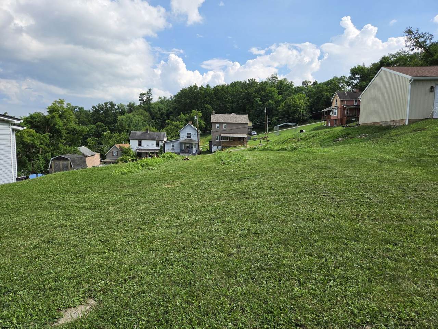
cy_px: 164
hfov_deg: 73.9
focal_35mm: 23
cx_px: 219
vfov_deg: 58.9
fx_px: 291
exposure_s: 1/4661
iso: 80
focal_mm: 5.4
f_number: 1.8
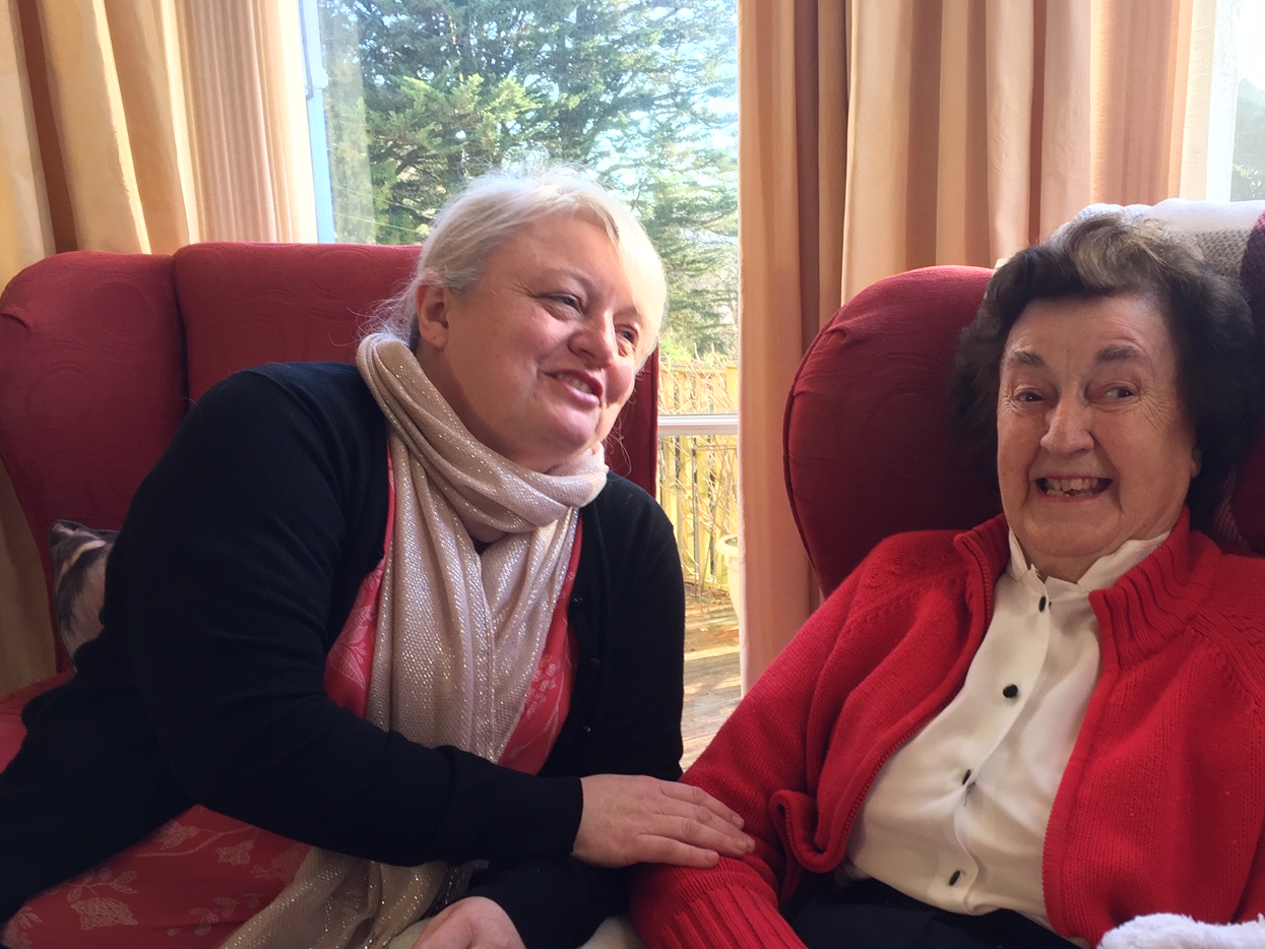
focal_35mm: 38
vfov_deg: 37.6
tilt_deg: -11.8
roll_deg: +0.5
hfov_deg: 48.7
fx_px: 1389
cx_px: 755
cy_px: 570
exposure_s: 1/50
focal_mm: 4.15
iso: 40
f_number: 2.2
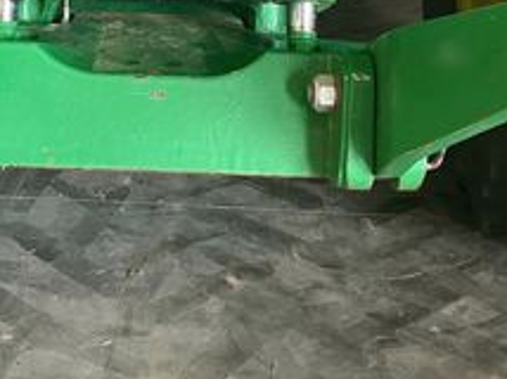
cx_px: 155
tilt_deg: -10.0
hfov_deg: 26.8
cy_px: -17
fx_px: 1053
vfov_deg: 19.7
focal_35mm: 72
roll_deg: -0.9
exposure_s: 1/60
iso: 125
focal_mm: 3.99
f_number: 1.8
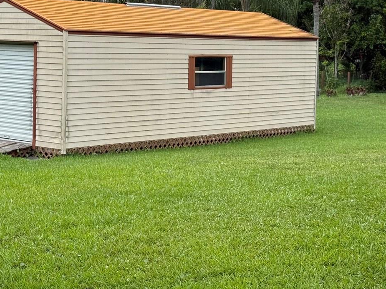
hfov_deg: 23.4
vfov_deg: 17.7
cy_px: 85
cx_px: 119
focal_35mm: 83
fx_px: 926
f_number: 1.78
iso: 80
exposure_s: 1/2342
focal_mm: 6.76
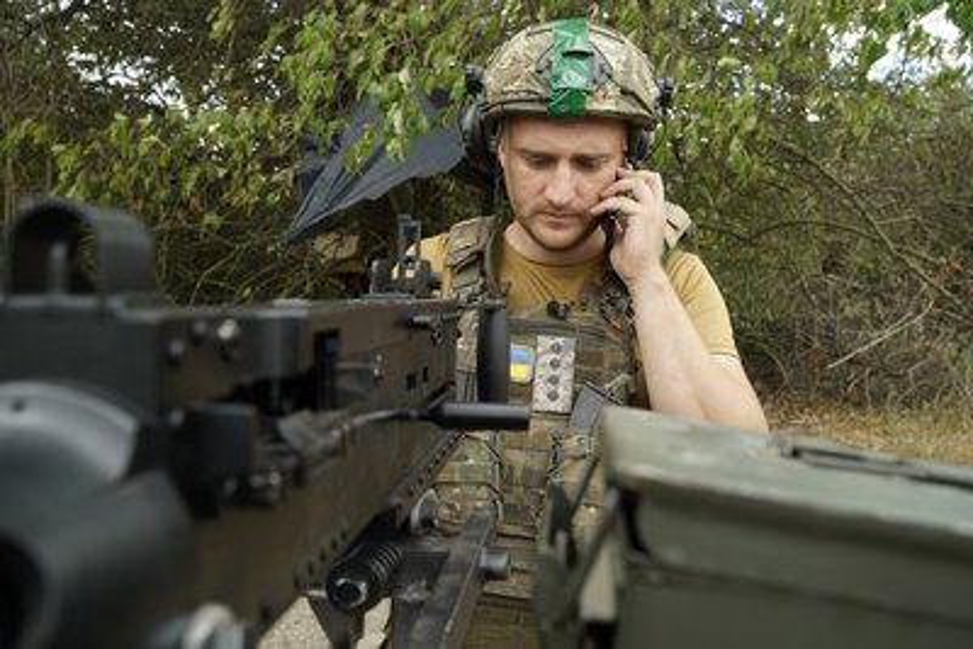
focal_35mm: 32
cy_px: 324
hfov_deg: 58.7
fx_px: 865
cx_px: 486
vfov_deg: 41.1
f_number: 7.1
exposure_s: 1/250
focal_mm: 32
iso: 640
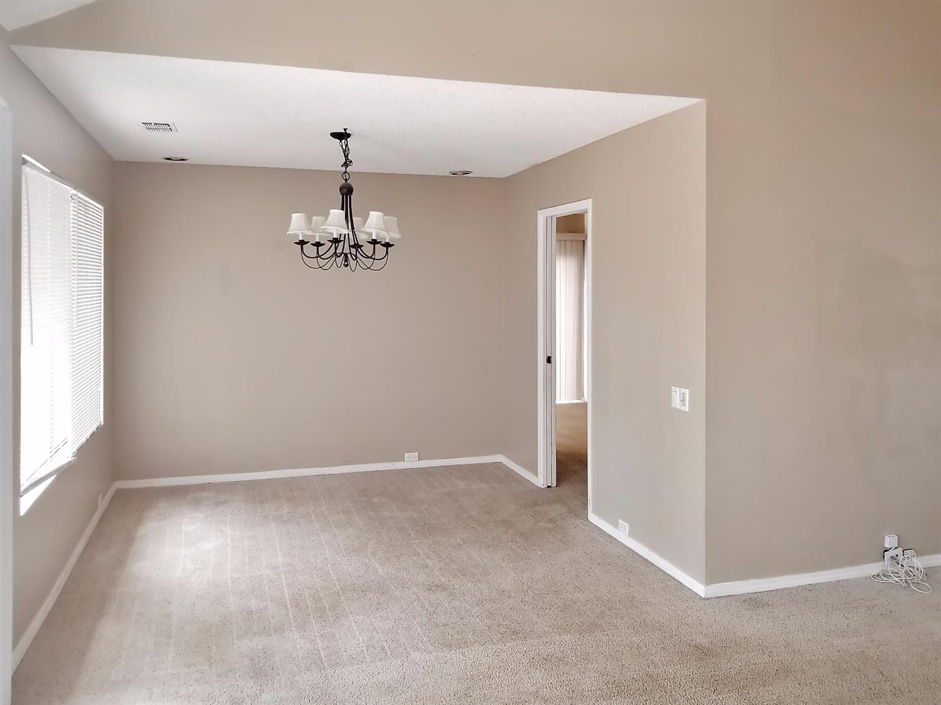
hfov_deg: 67.3
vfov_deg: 53.0
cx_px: 470
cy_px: 352
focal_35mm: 26
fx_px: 707
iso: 200
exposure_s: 1/40
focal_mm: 4.25
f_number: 1.7
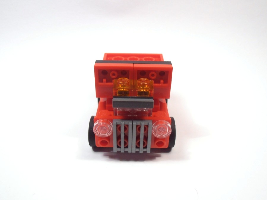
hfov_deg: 50.1
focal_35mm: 37
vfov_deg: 38.7
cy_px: 100
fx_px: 285
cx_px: 134
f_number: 3.9
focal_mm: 6.61
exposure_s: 1/50
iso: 80
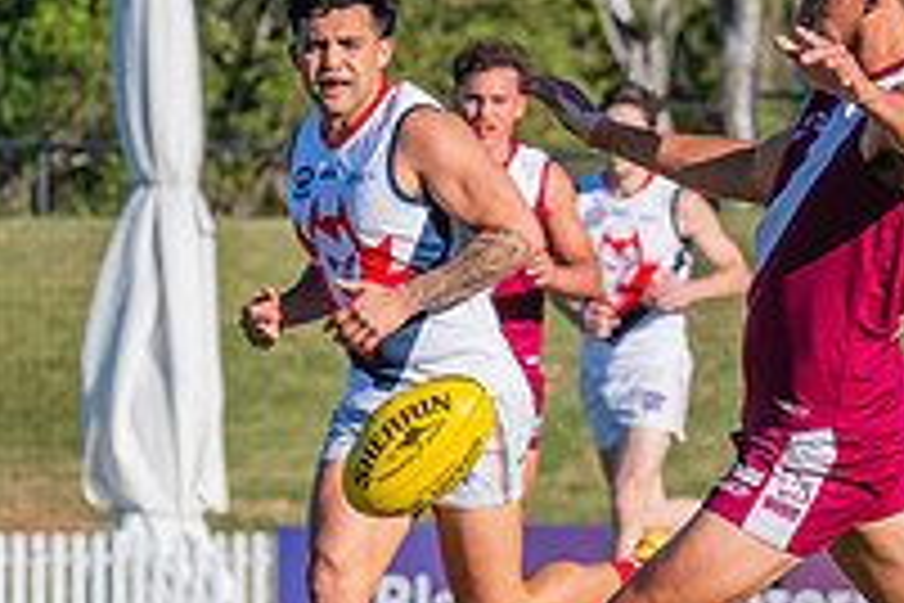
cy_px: 299
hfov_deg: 2.1
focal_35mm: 964
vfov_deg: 1.4
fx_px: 24205
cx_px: 1078
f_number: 10
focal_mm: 240
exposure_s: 1/1600
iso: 800
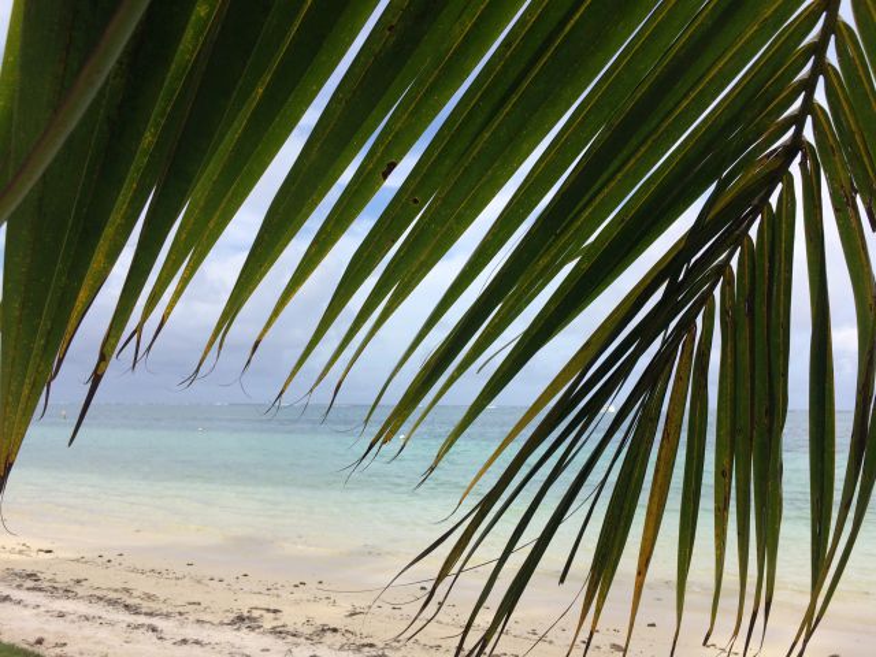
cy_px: 328
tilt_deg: +5.5
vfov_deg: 48.2
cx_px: 438
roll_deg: -1.1
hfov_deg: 61.7
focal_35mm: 29
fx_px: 734
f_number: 2.2
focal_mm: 4.15
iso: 32
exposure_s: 1/1786
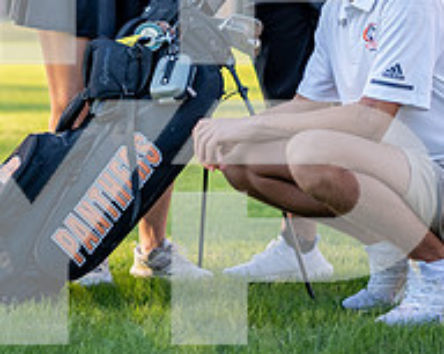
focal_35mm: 142
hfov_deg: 13.6
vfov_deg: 10.7
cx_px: 134
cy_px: -57
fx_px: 1863
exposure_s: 1/1600
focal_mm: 50
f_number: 1.8
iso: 400
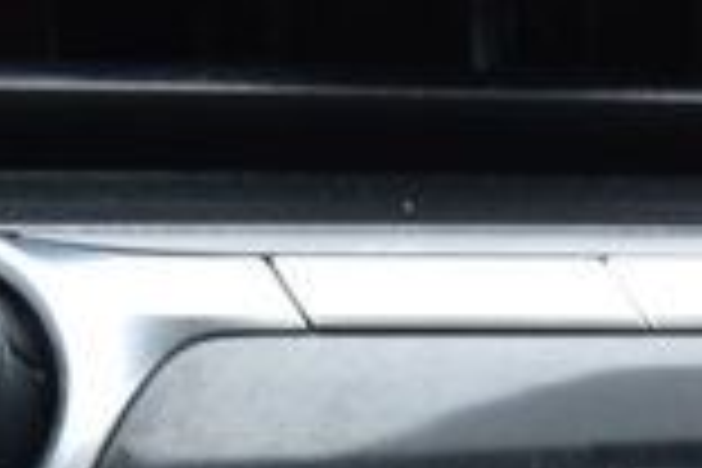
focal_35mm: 256
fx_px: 4992
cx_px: 1611
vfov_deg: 5.2
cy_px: 1166
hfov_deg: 7.6
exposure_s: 1/80
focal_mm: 26
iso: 400
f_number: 8
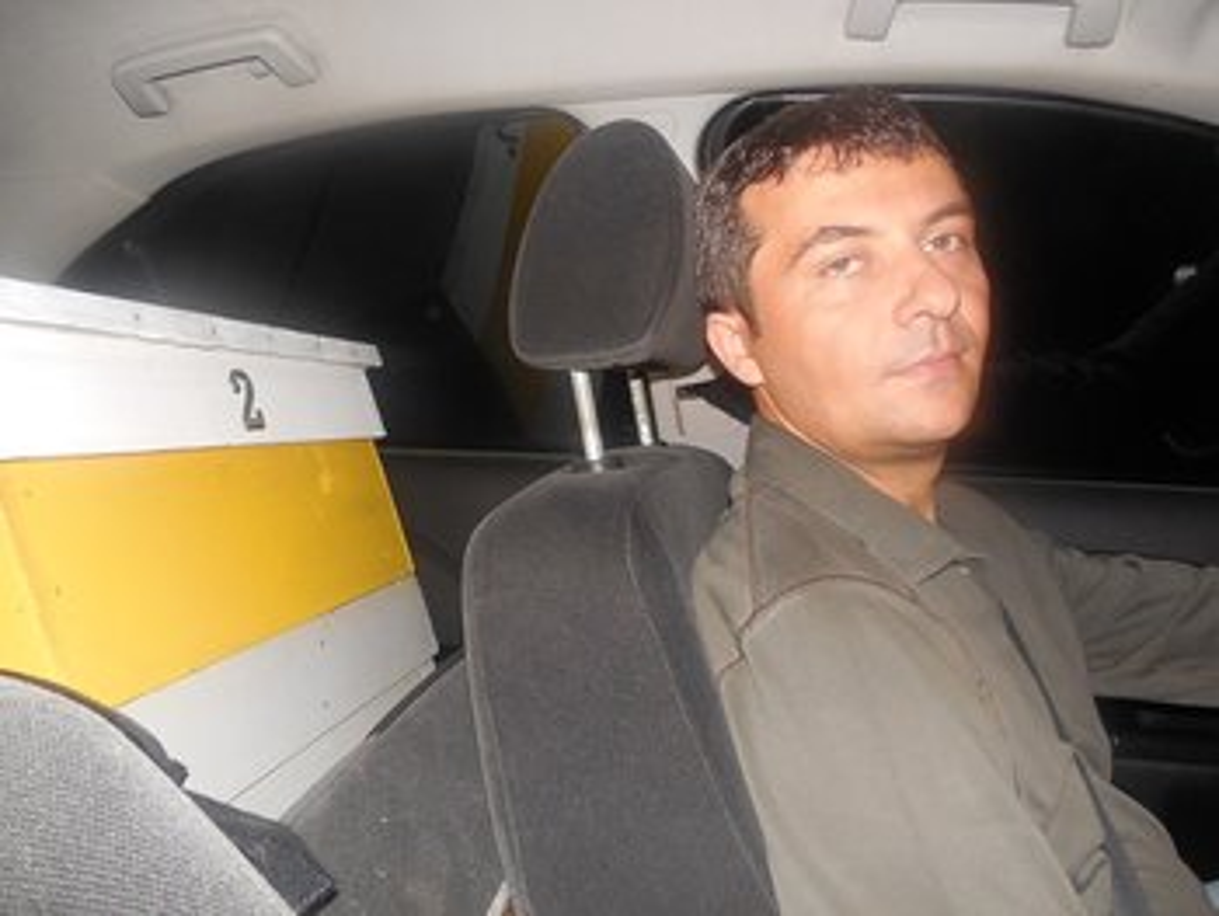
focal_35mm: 25
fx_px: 881
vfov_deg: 54.9
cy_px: 458
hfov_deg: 69.4
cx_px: 610
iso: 450
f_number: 6.6
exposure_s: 1/25
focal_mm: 4.5
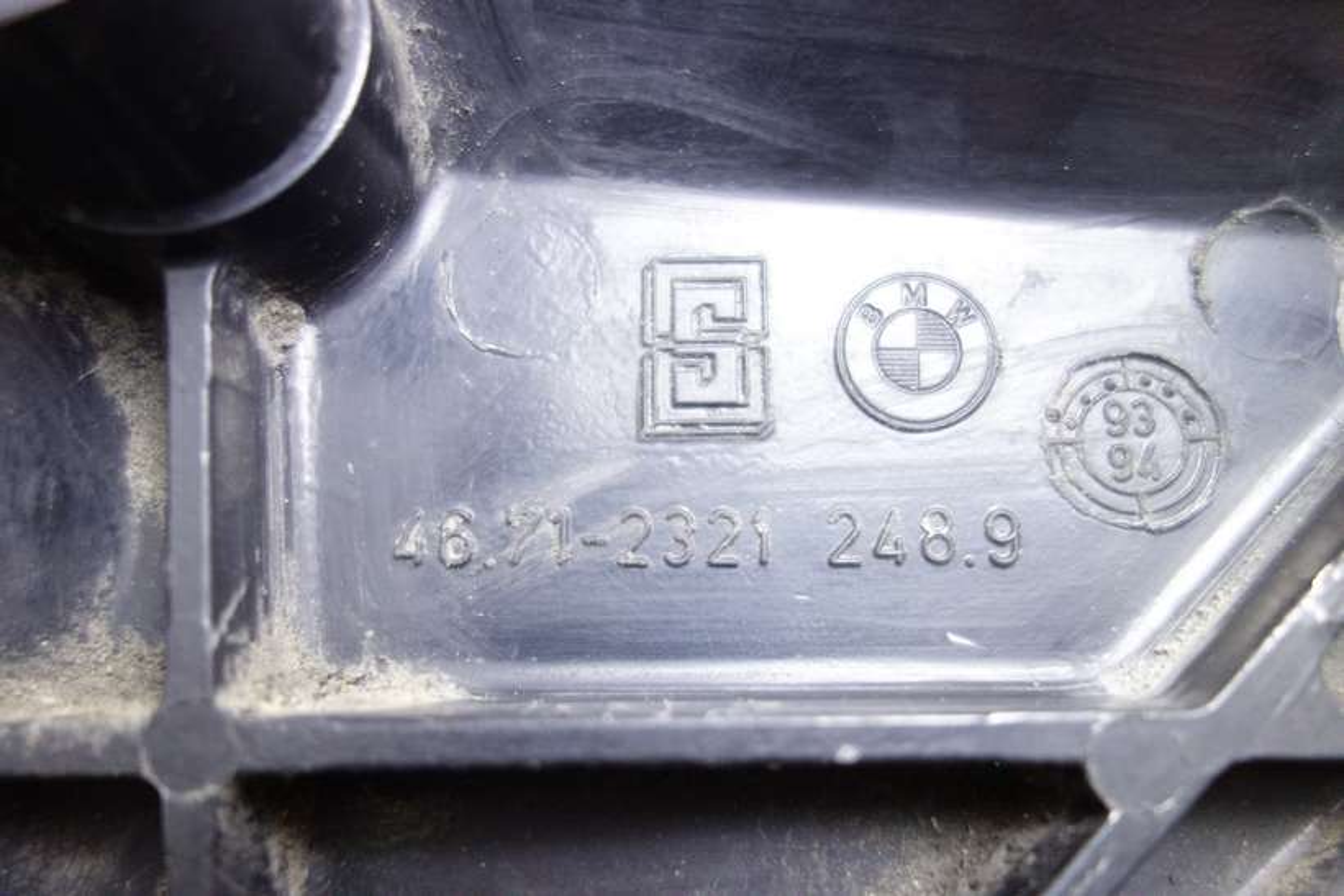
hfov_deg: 65.5
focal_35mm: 28
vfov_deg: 46.4
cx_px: 672
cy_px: 448
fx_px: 1045
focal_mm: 10.4
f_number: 1.8
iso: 1000
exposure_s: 1/200
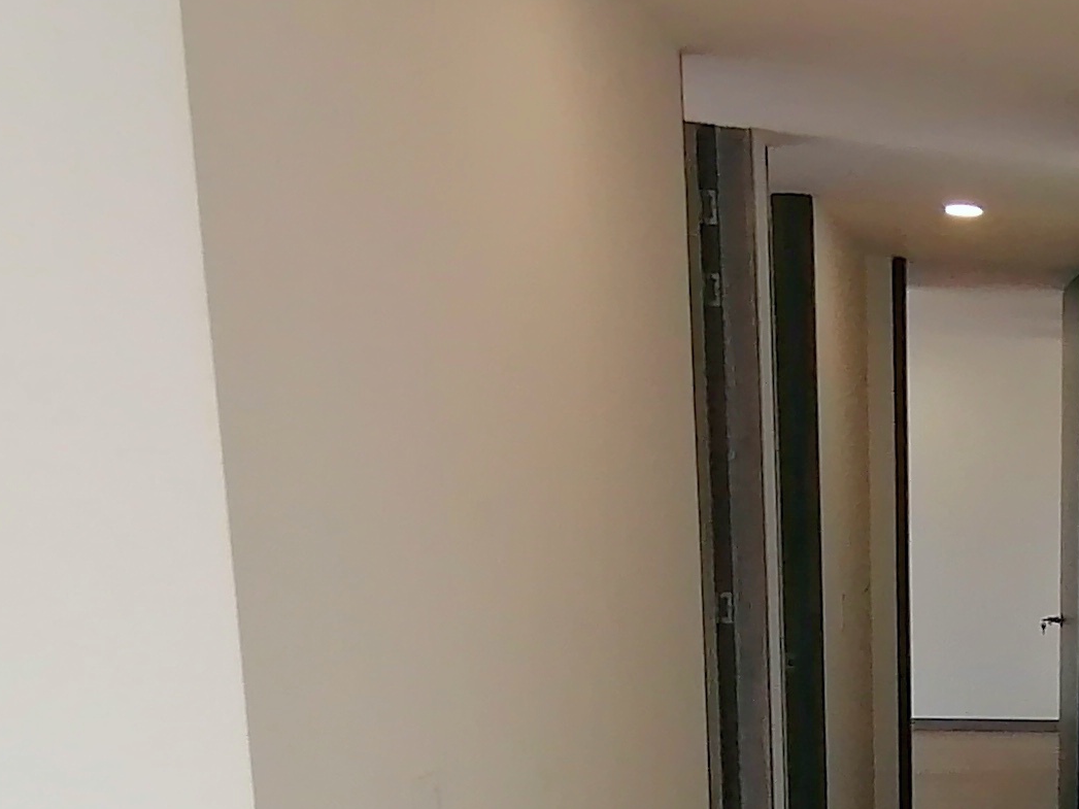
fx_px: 1652
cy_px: 813
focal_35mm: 53
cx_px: 1288
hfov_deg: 30.7
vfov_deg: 26.1
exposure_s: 1/120
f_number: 2.4
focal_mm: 2.7
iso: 80
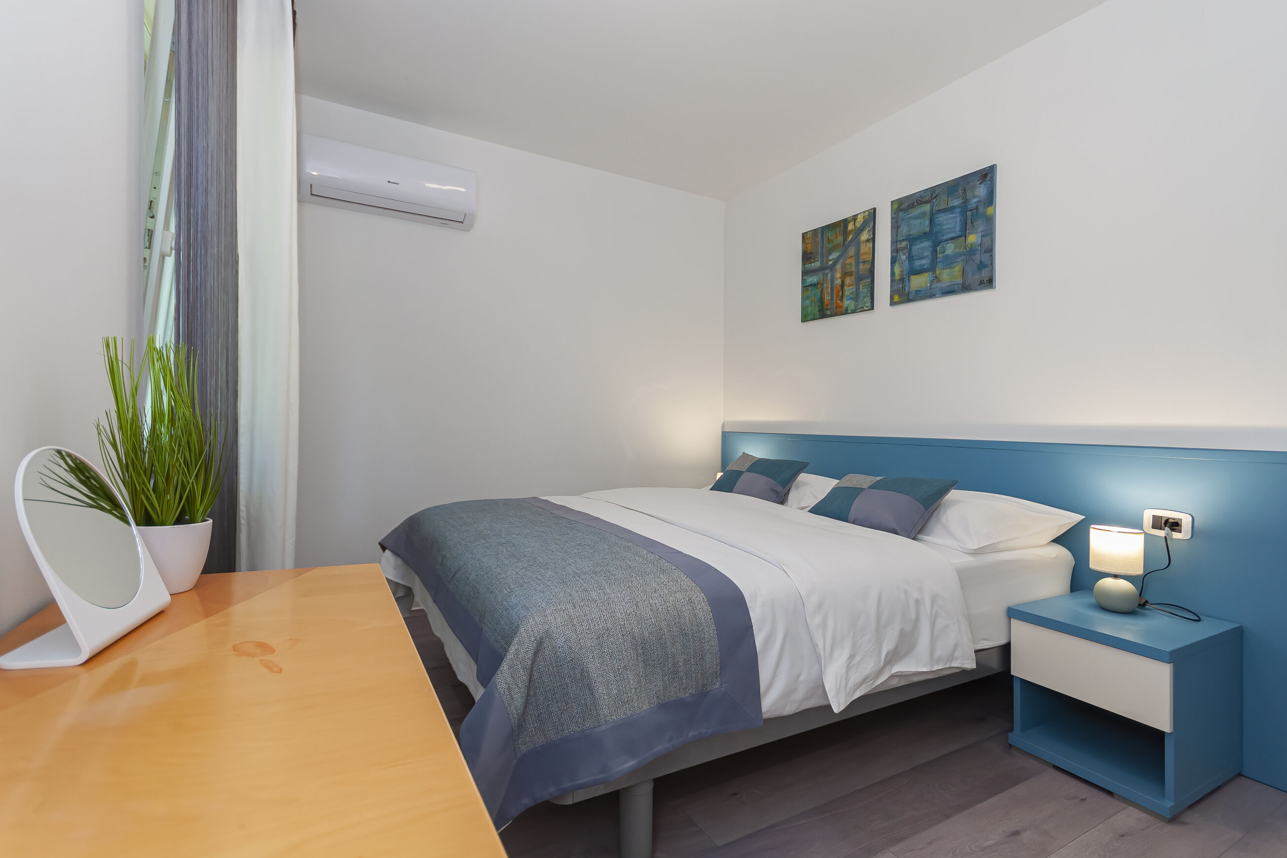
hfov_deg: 96.7
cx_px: 677
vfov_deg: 73.7
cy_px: 412
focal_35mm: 16
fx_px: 572
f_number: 4.5
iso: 320
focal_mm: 10
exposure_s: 1/60
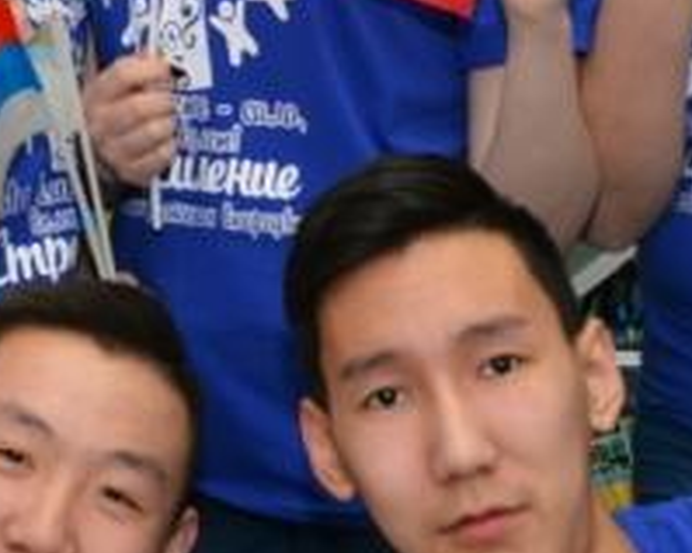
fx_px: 3460
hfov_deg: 11.4
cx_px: 115
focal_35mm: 169
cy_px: -68
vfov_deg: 9.0
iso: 1250
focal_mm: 35
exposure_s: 1/125
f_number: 6.3
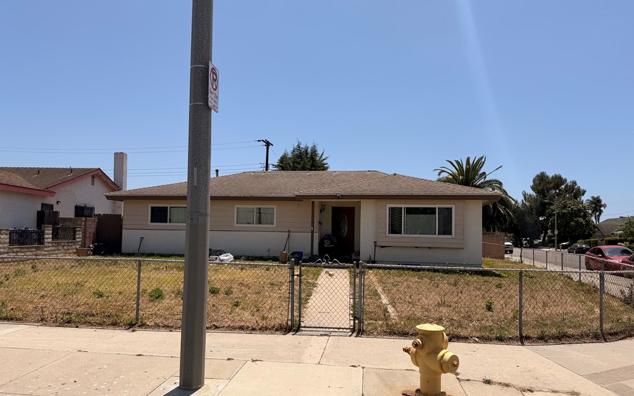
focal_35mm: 26
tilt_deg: +1.3
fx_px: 449
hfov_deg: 70.4
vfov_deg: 47.5
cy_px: 216
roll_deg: -0.8
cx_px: 321
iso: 80
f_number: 1.78
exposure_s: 1/7353
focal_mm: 6.76
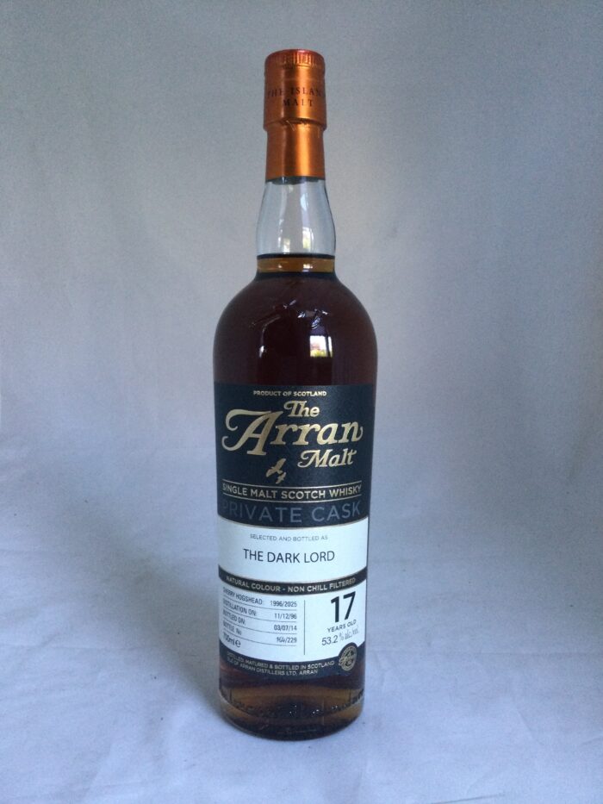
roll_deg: +0.8
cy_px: 402
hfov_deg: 45.5
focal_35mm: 31
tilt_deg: -4.9
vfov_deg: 58.3
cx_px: 302
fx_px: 720
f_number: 2.4
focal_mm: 3.3
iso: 160
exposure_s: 1/33
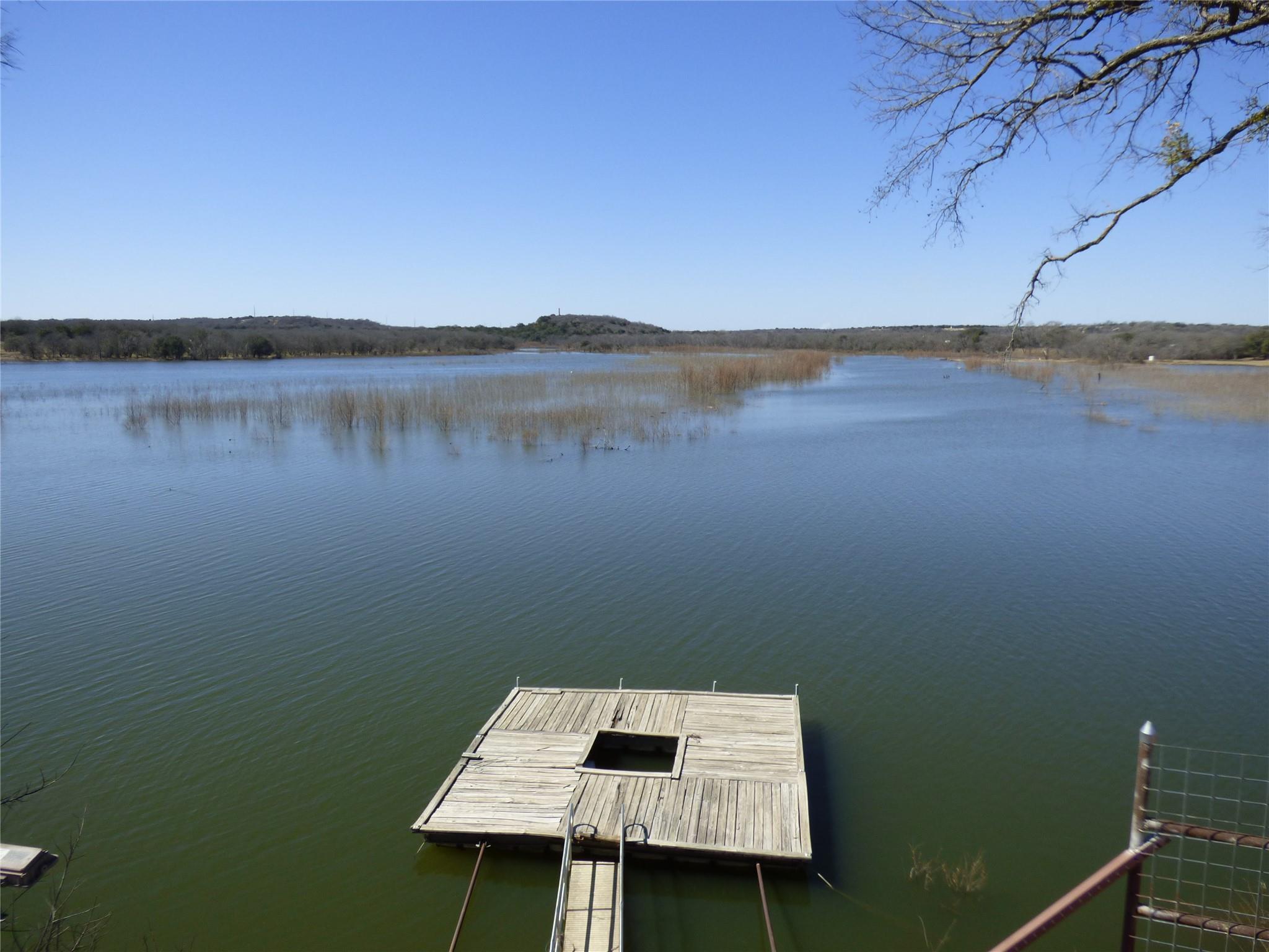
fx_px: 916
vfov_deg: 54.9
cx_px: 634
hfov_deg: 69.4
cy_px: 476
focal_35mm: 25
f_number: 3
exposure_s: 1/1600
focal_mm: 4.42
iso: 100
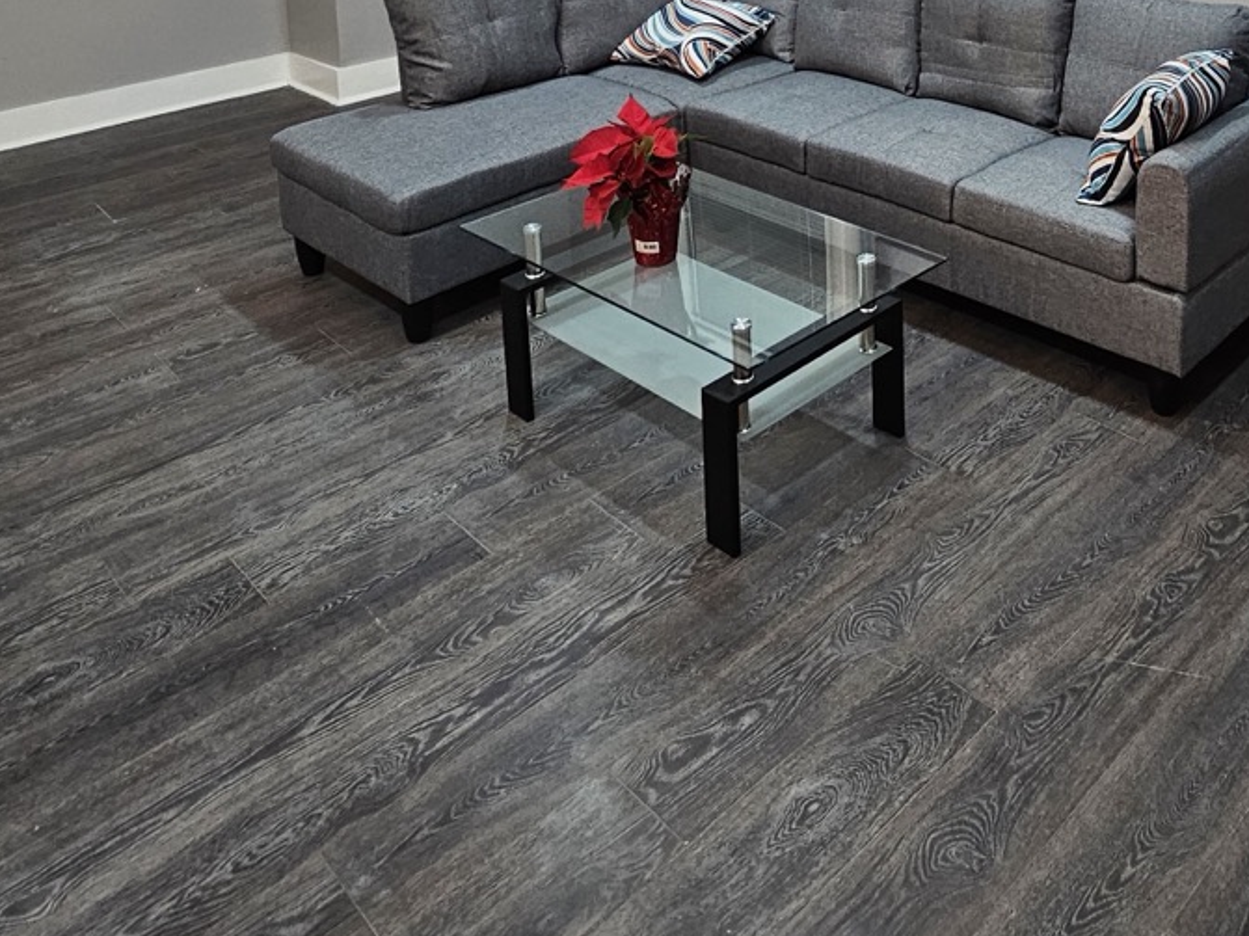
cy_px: -108
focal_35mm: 31
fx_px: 1118
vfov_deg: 37.5
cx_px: 886
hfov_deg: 56.4
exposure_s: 1/60
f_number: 2.2
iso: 200
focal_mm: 2.2
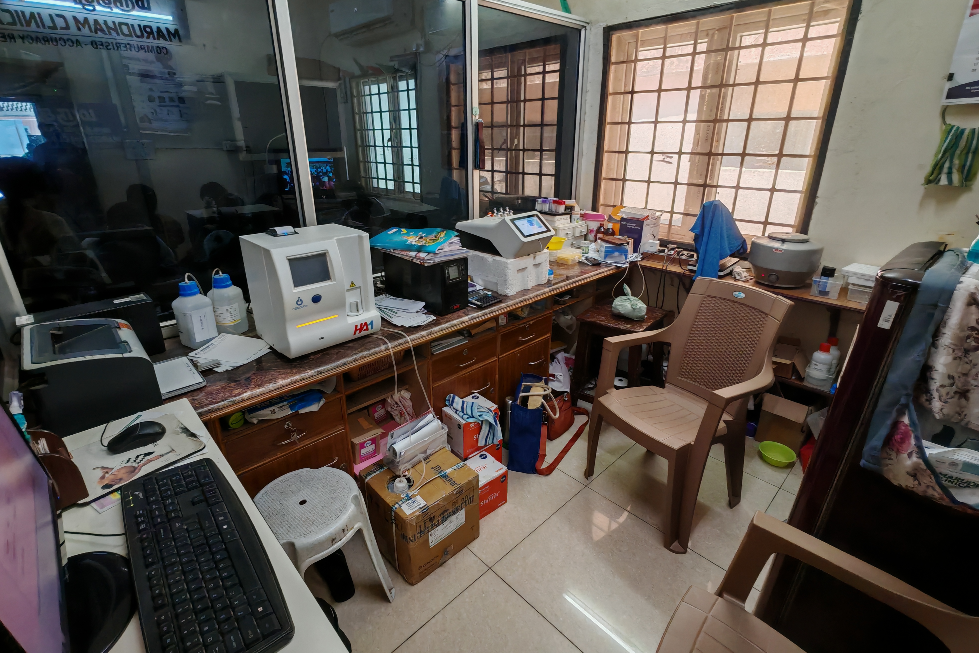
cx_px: 482
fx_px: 462
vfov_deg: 70.3
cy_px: 303
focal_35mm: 17
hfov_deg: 93.3
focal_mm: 1.96
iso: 250
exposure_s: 1/33
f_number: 2.2
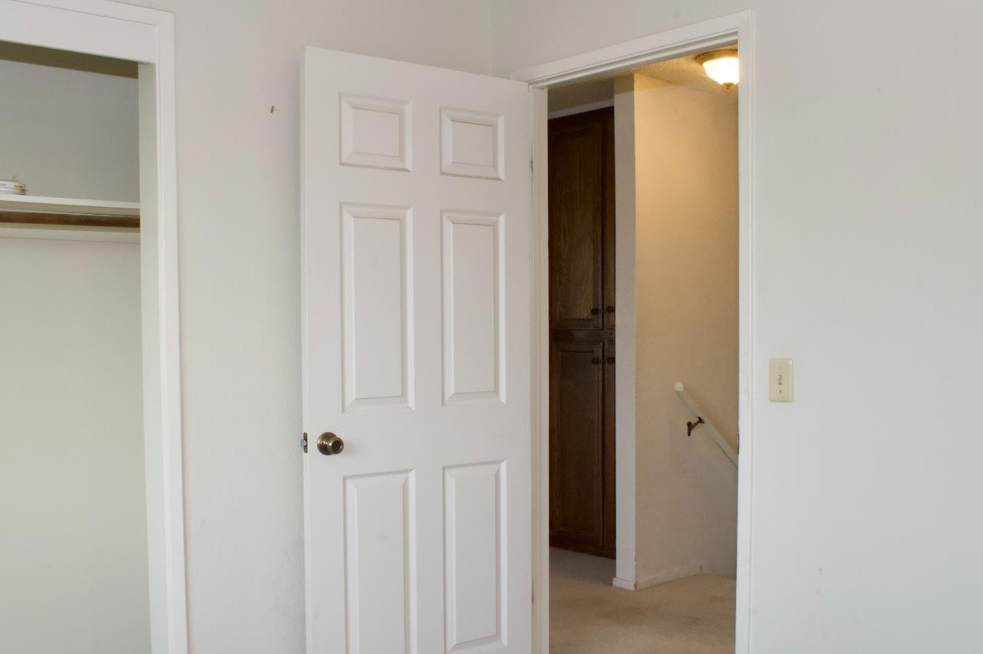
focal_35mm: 35
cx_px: 440
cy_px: 365
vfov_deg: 37.8
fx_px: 955
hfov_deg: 54.3
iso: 1600
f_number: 25
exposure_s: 1/13
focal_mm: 20
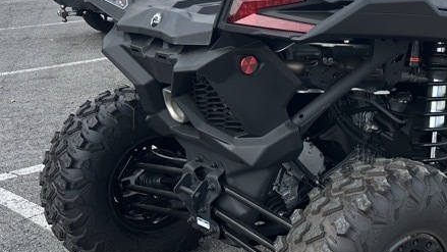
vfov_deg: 19.7
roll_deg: -0.4
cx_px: 440
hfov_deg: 31.9
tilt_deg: -15.0
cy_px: 119
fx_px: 723
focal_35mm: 61
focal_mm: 6.86
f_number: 1.78
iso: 80
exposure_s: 1/1639
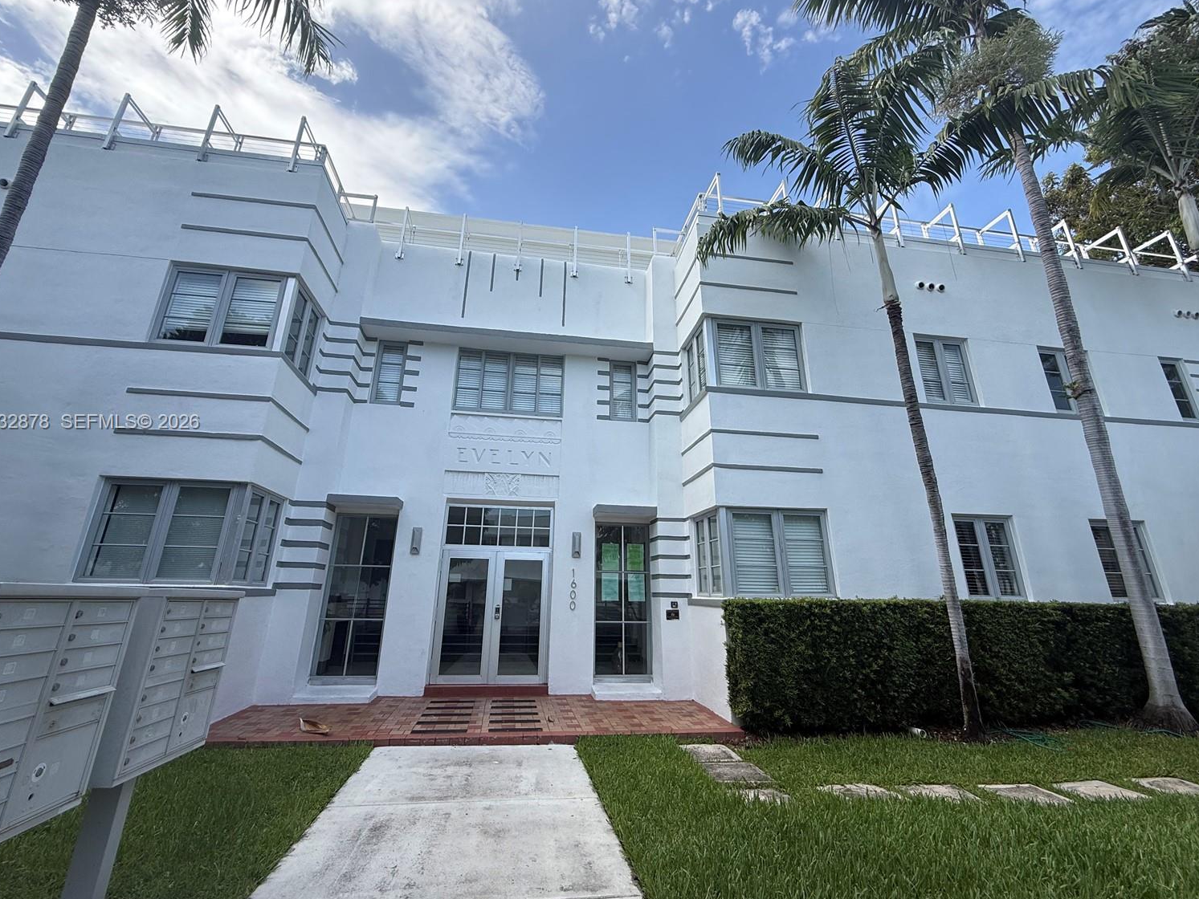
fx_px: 520
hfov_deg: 98.2
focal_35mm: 15
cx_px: 592
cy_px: 423
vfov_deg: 81.7
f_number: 2.2
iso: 50
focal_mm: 2.22
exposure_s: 1/1033
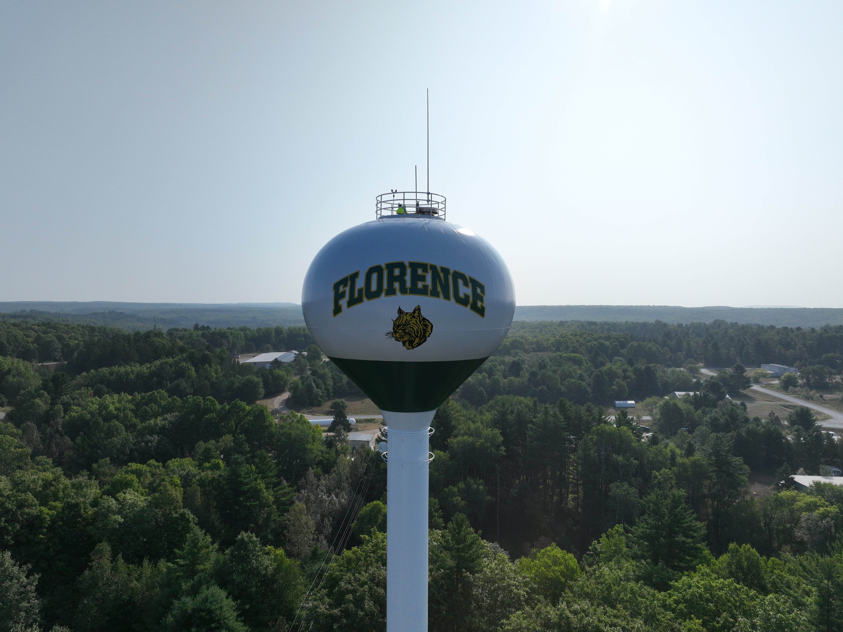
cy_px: 316
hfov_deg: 71.6
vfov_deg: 56.8
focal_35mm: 24
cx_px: 422
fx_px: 584
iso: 100
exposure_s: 1/2000
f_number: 5.6
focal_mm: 12.29
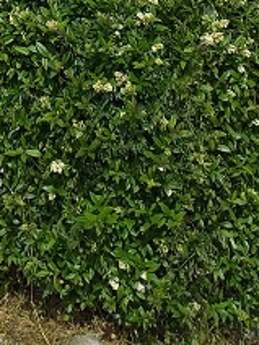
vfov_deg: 17.1
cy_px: -195
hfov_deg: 14.2
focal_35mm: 102
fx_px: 1018
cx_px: -21
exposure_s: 1/1850
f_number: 1.9
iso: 40
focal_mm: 3.6
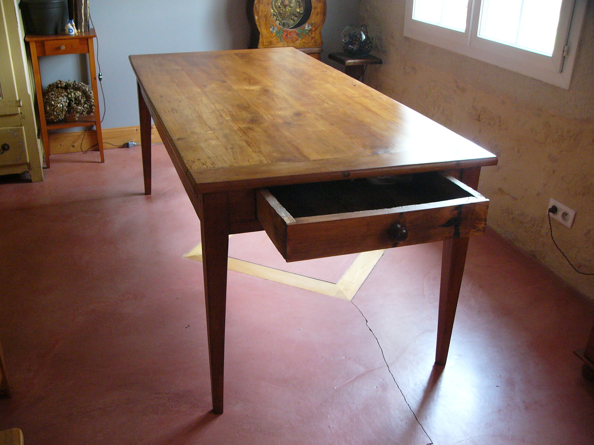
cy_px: 222
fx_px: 618
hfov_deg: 51.4
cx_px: 297
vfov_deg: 39.7
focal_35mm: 36
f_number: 2.8
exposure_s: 1/15
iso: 200
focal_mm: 6
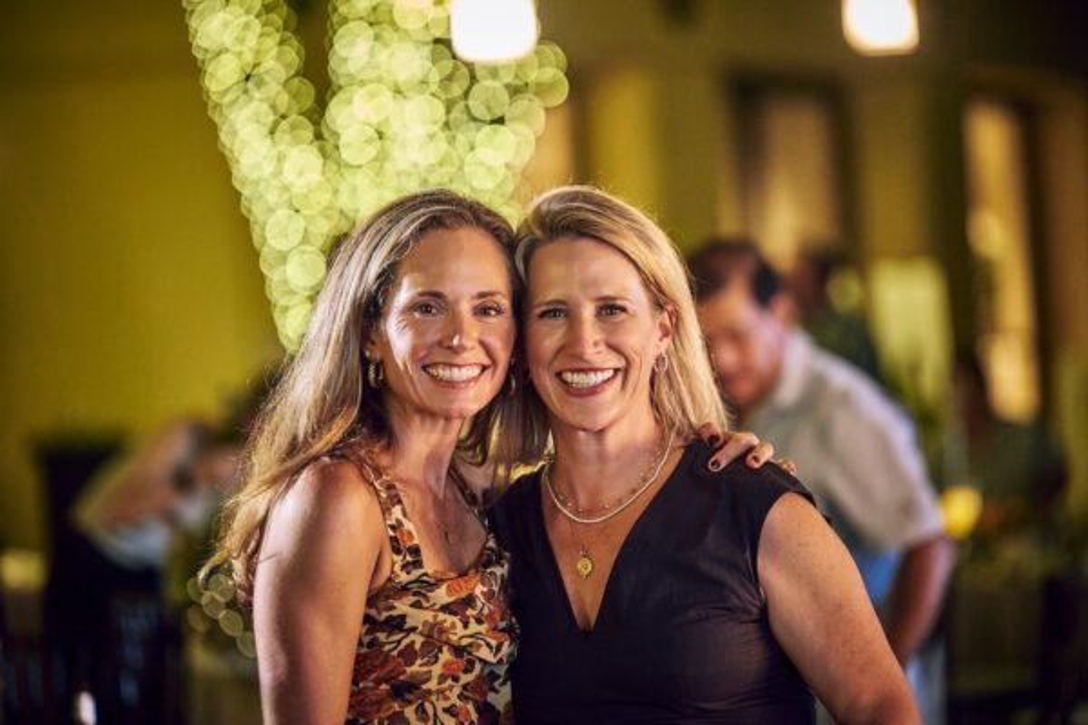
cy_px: 362
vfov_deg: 8.6
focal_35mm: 160
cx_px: 544
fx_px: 4835
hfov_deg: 12.8
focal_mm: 160
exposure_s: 1/80
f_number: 3.2
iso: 3200
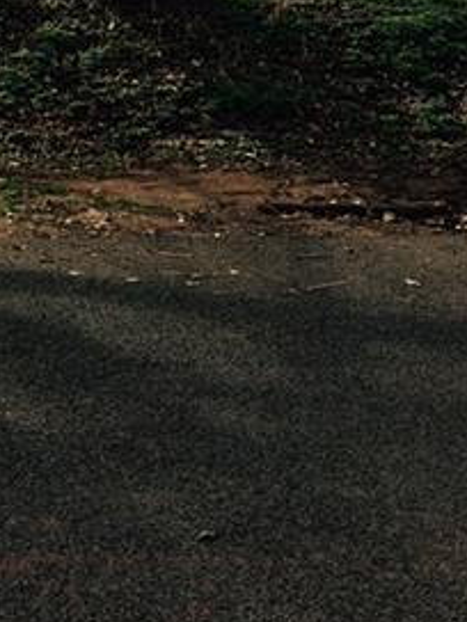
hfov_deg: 17.4
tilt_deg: -4.2
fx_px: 1475
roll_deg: -0.1
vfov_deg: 22.1
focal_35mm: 82
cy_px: -117
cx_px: -43
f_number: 2.2
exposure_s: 1/1642
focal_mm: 4.15
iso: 32
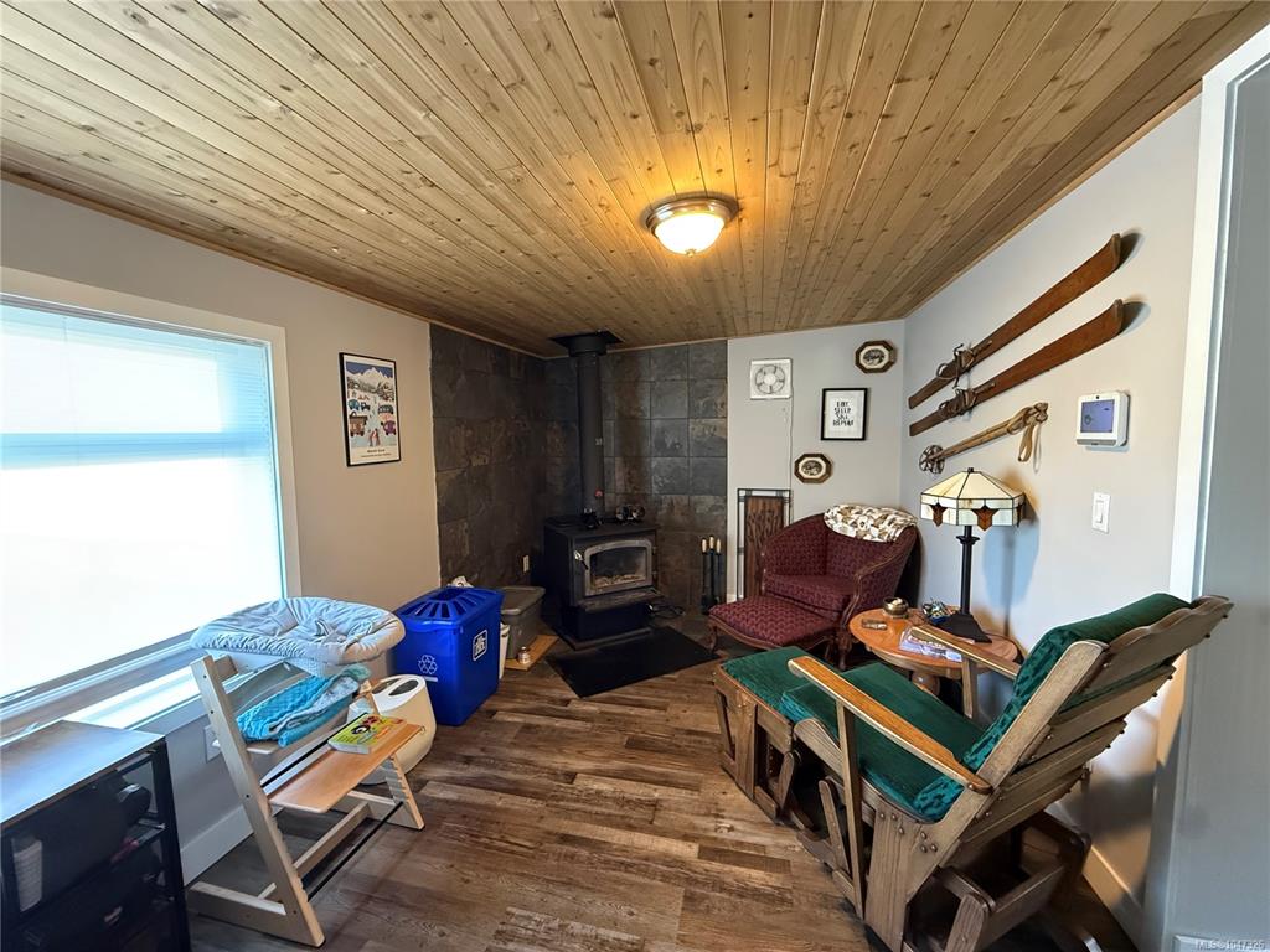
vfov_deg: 85.7
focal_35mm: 14
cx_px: 635
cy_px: 476
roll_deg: +0.2
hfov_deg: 102.1
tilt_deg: -3.9
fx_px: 514
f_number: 2.2
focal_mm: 2.22
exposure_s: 1/60
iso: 800
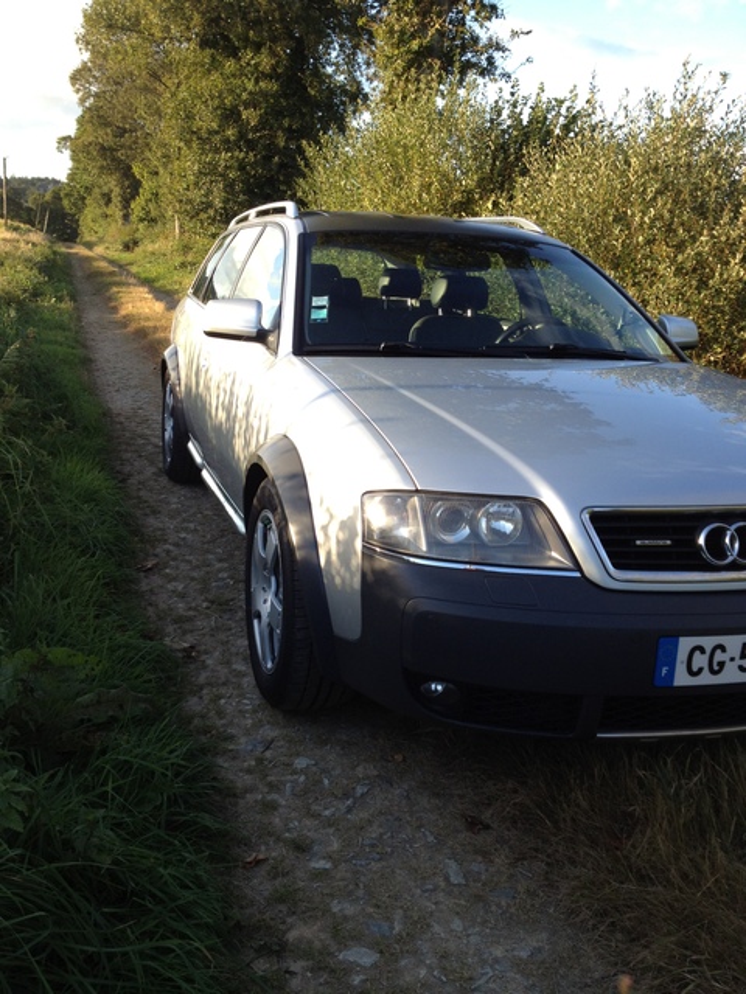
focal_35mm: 35
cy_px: 497
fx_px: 1006
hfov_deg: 40.7
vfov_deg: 52.6
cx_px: 373
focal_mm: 4.28
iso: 64
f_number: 2.4
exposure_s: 1/265
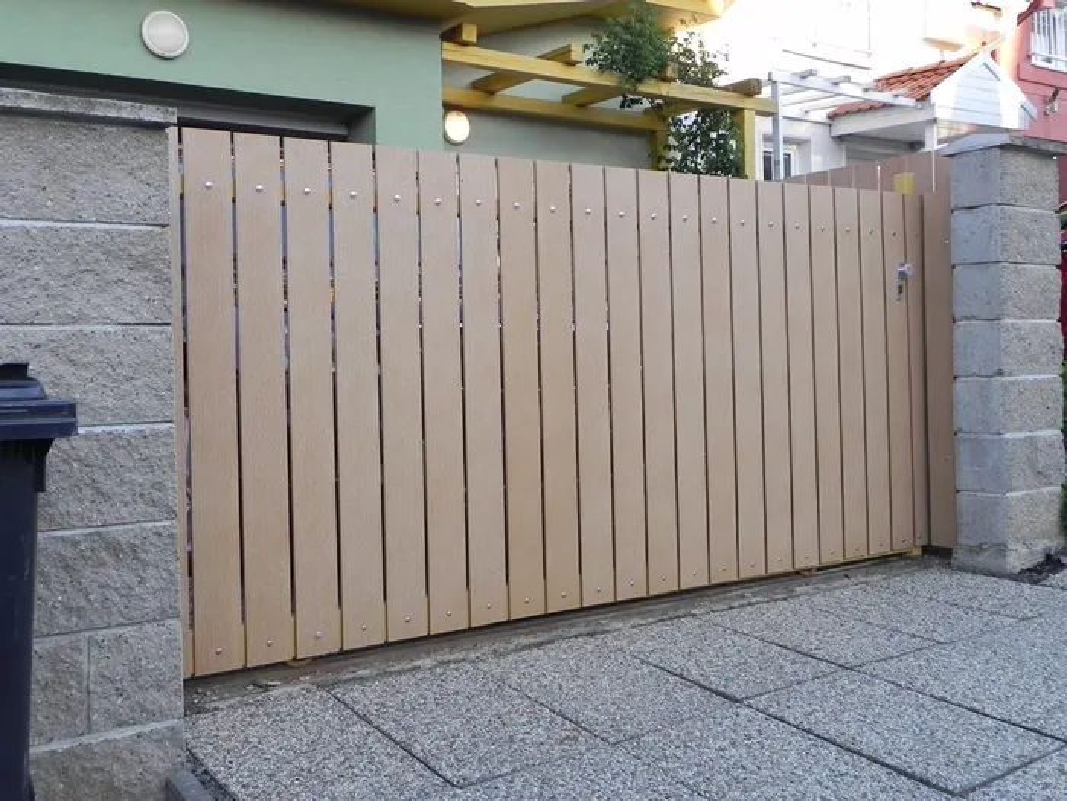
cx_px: 534
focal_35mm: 37
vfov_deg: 38.7
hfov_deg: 50.1
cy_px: 400
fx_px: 1140
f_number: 4
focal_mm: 6.6
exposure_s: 1/130
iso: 160
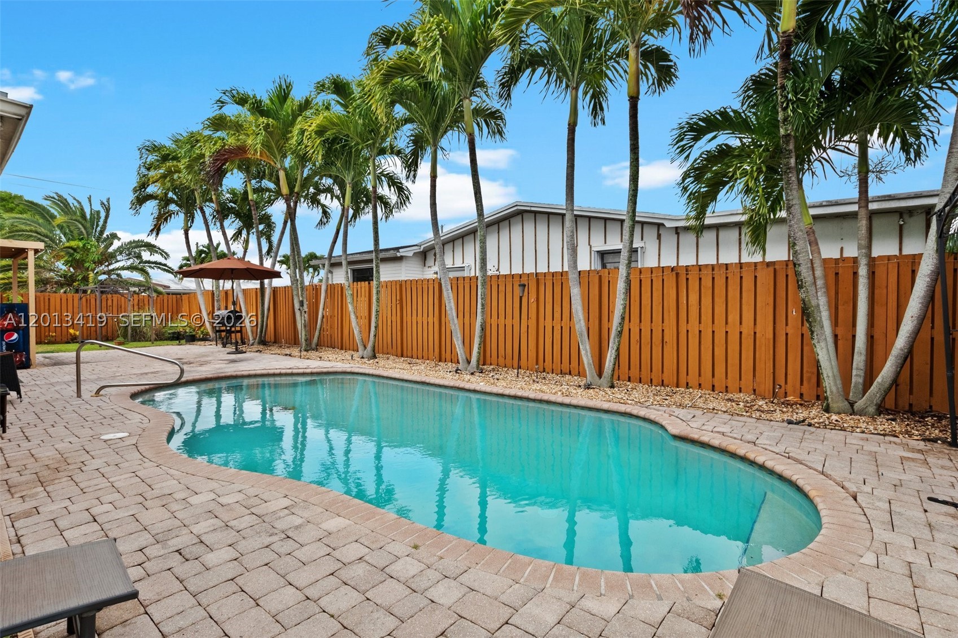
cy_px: 319
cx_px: 479
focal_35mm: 17
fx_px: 452
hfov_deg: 93.3
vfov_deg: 70.4
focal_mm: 11.5
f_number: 8
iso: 200
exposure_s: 1/500
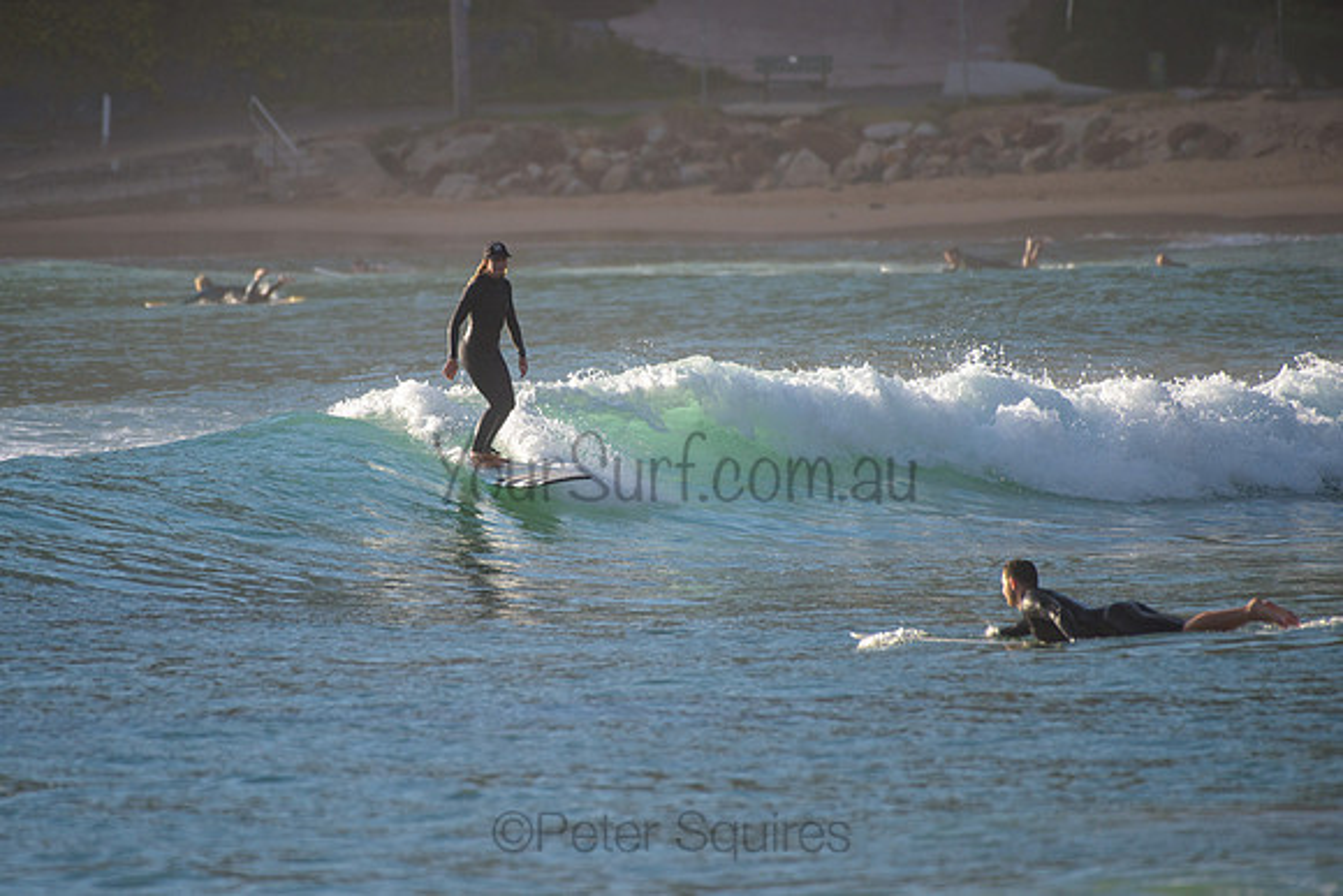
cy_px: 396
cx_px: 555
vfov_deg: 2.2
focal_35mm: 613
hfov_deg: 3.4
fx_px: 22876
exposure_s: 1/2000
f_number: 5.6
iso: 280
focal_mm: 500
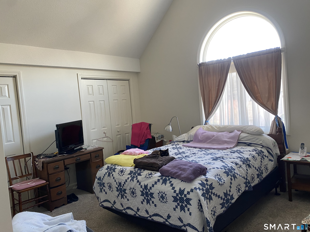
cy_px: 116
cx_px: 155
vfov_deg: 53.1
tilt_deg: -4.8
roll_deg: +5.2
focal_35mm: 26
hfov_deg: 67.3
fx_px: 233
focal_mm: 4.25
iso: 125
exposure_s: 1/83
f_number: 1.8
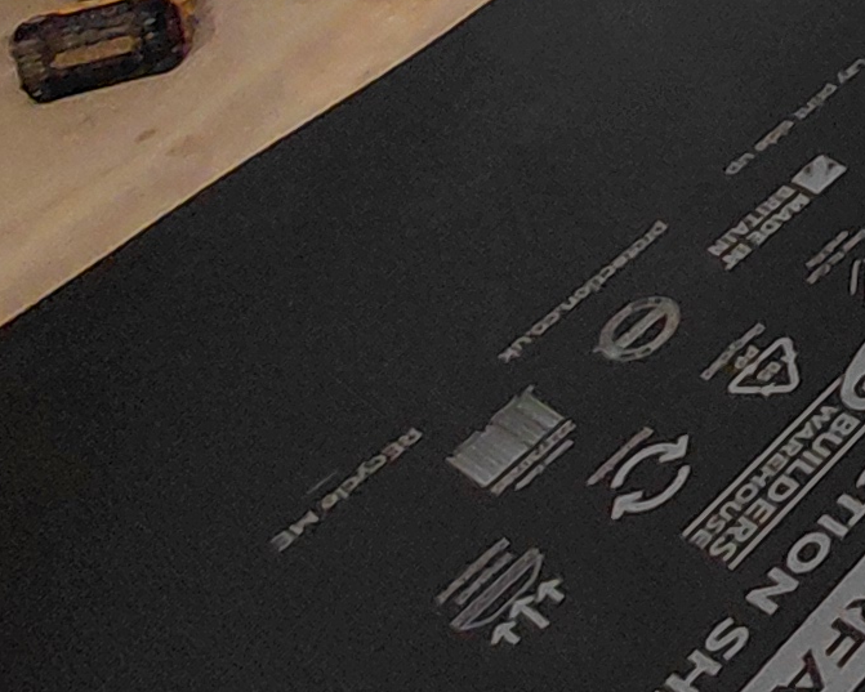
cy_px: -854
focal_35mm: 76
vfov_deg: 14.8
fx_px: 1946
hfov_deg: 18.2
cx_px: 1667
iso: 100
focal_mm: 1.64
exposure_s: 1/60
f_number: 2.2
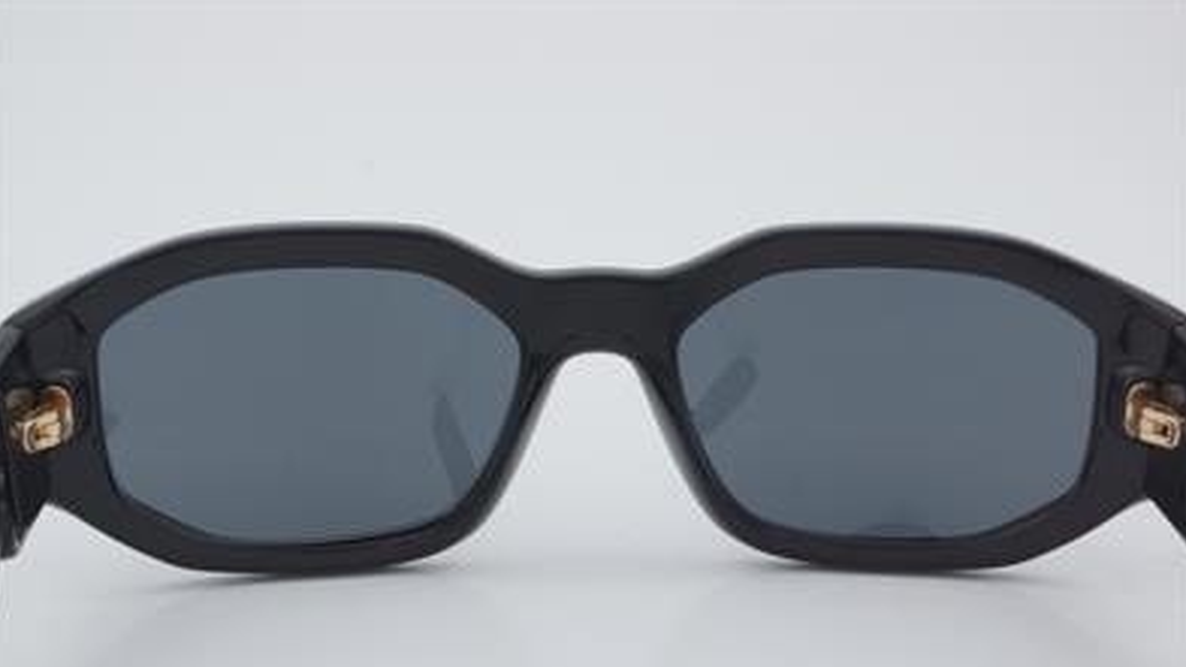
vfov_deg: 18.8
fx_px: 2013
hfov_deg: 32.8
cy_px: 392
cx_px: 591
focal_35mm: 64
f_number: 32
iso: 100
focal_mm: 40
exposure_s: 1/3
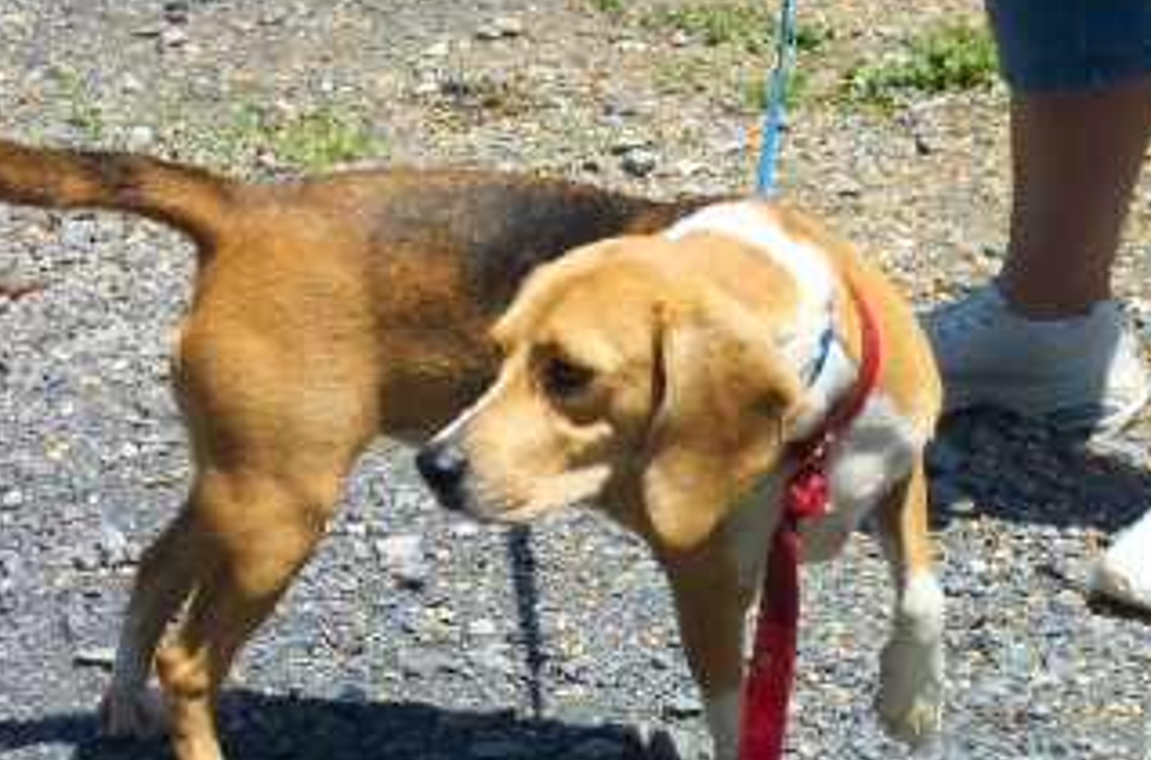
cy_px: 432
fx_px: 3251
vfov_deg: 13.3
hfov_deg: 20.1
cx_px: 536
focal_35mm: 102
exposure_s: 1/90
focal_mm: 16.4
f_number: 13
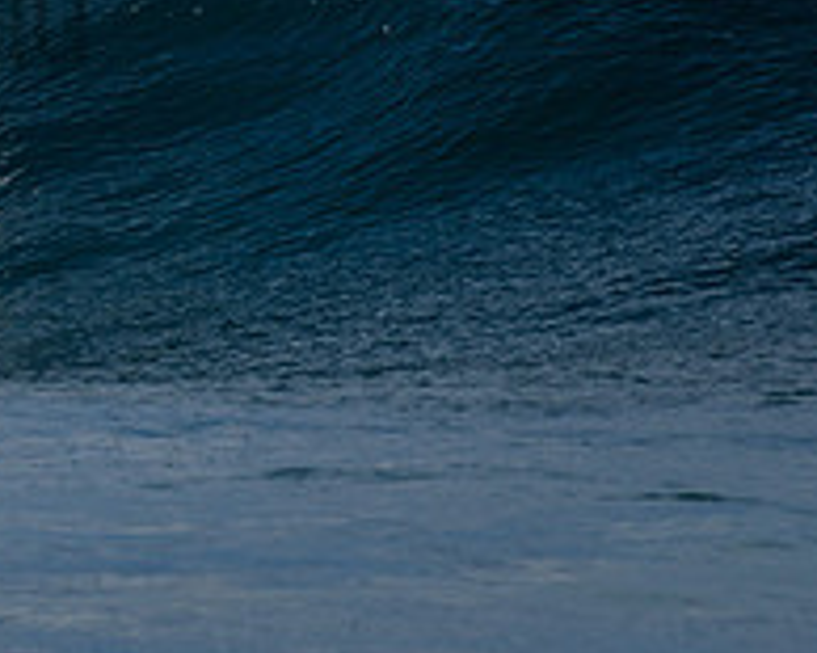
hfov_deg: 1.1
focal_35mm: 1721
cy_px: -36
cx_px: -358
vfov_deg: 0.9
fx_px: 41593
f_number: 5.6
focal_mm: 500
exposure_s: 1/2000
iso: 110
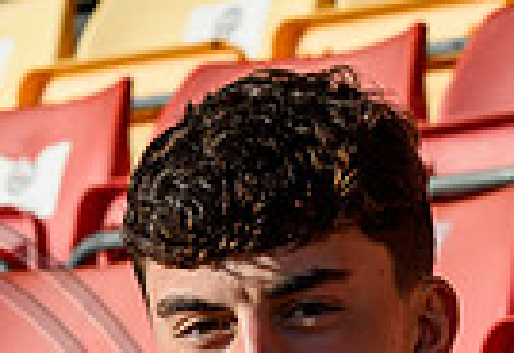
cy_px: 863
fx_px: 8876
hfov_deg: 3.3
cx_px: -45
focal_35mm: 616
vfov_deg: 2.3
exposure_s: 1/250
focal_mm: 99
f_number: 7.1
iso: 100
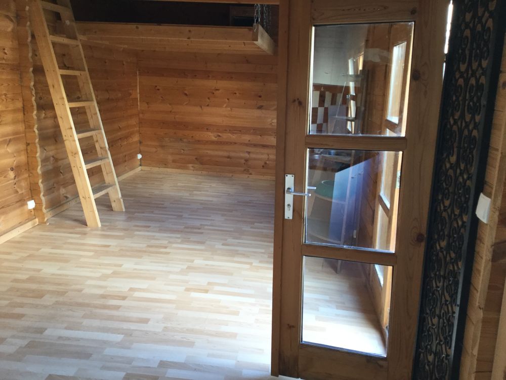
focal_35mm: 31
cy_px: 190
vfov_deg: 45.4
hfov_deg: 58.4
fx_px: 453
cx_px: 253
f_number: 2.4
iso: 64
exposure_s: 1/30
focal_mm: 3.3
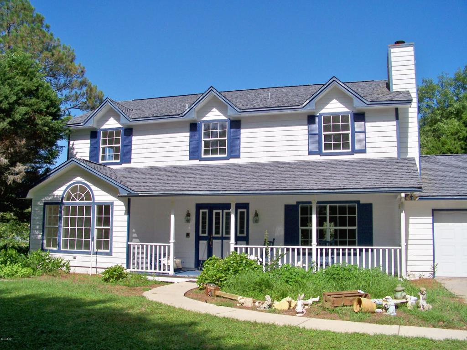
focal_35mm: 33
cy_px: 175
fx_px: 445
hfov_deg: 55.4
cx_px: 234
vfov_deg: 42.9
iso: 100
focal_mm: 5.85
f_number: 4
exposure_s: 1/1000
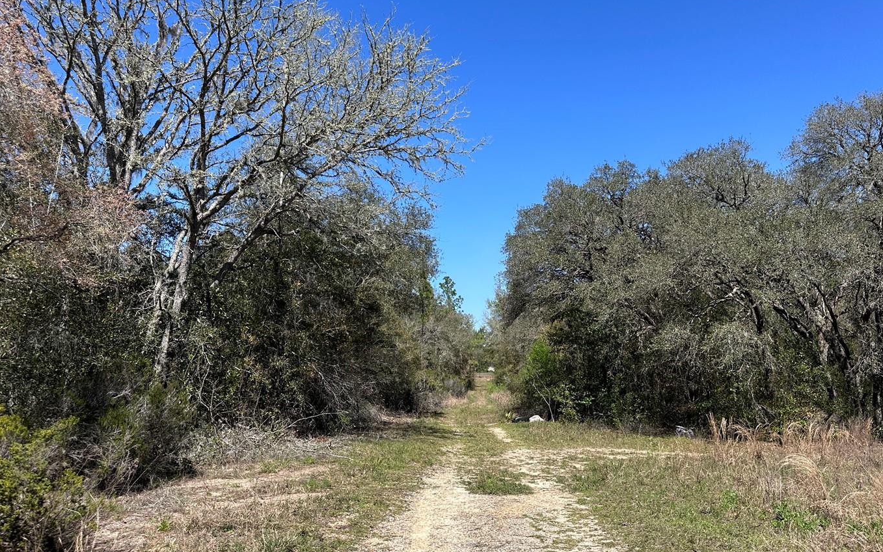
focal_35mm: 30
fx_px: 722
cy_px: 273
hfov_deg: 62.7
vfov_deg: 41.8
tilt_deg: +8.0
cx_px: 488
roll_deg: +1.4
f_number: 1.78
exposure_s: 1/3472
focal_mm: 6.86
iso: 80
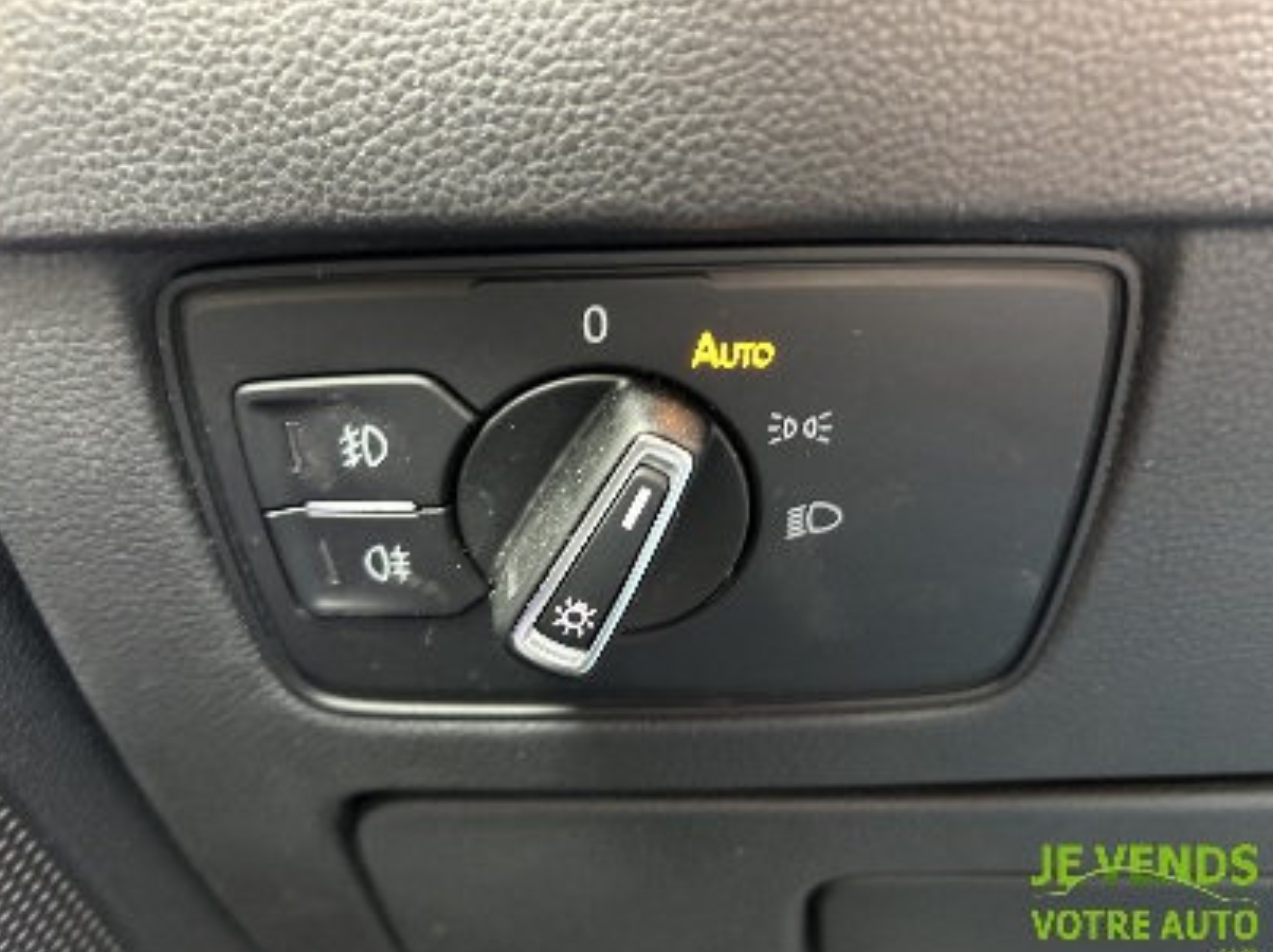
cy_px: 470
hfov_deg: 65.4
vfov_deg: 51.3
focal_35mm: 27
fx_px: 992
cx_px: 616
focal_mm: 5.7
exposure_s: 1/30
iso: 1000
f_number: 1.5
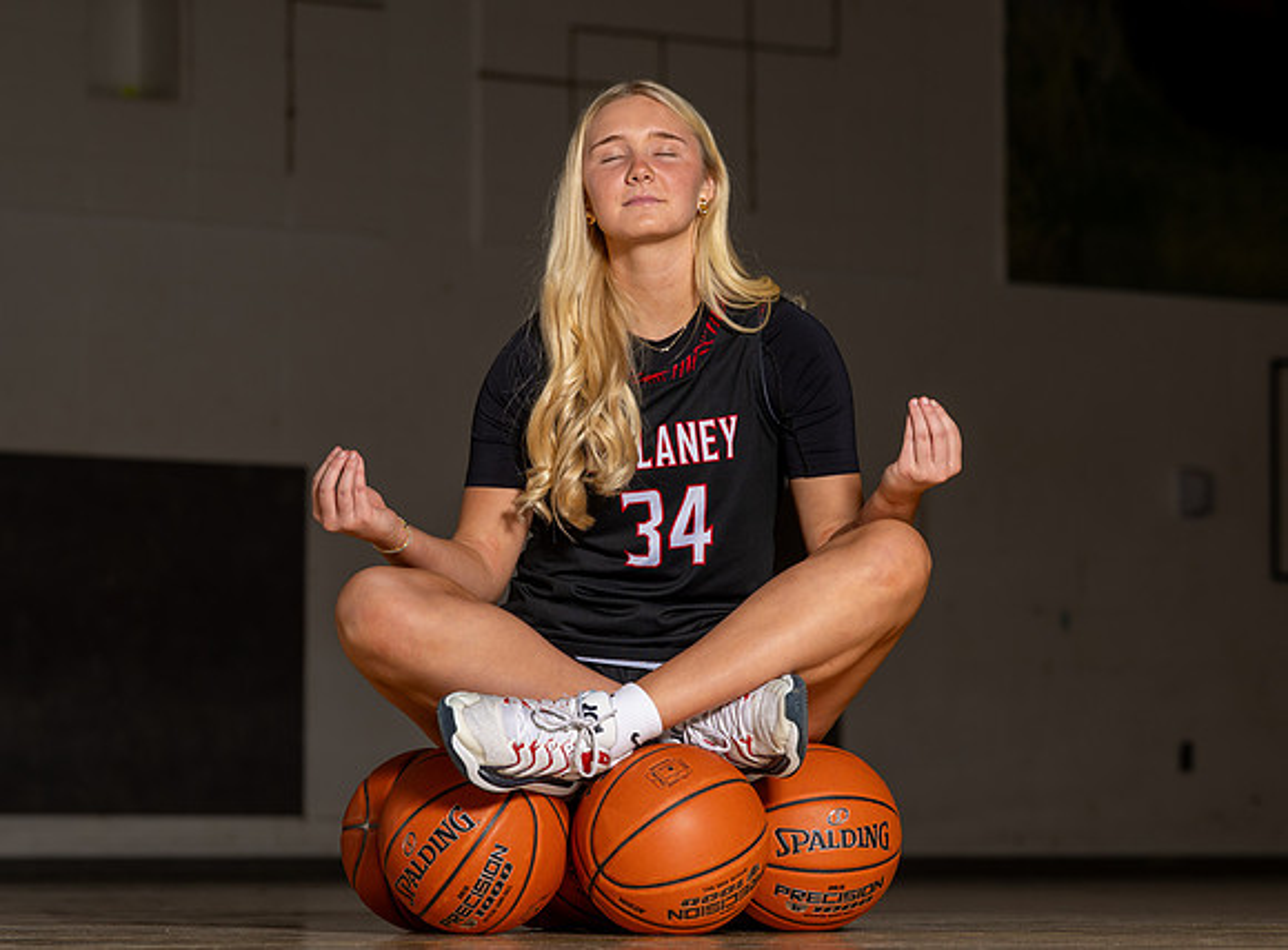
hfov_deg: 12.6
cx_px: 649
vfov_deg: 9.3
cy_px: 447
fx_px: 5823
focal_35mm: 157
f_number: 4.5
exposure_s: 1/200
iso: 80
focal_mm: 99
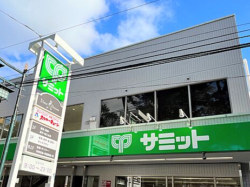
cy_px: 106
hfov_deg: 56.7
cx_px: 109
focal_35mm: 32
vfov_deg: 44.0
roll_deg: -4.4
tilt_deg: +22.8
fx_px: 231
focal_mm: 5.1
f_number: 1.6
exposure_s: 1/2268
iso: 50
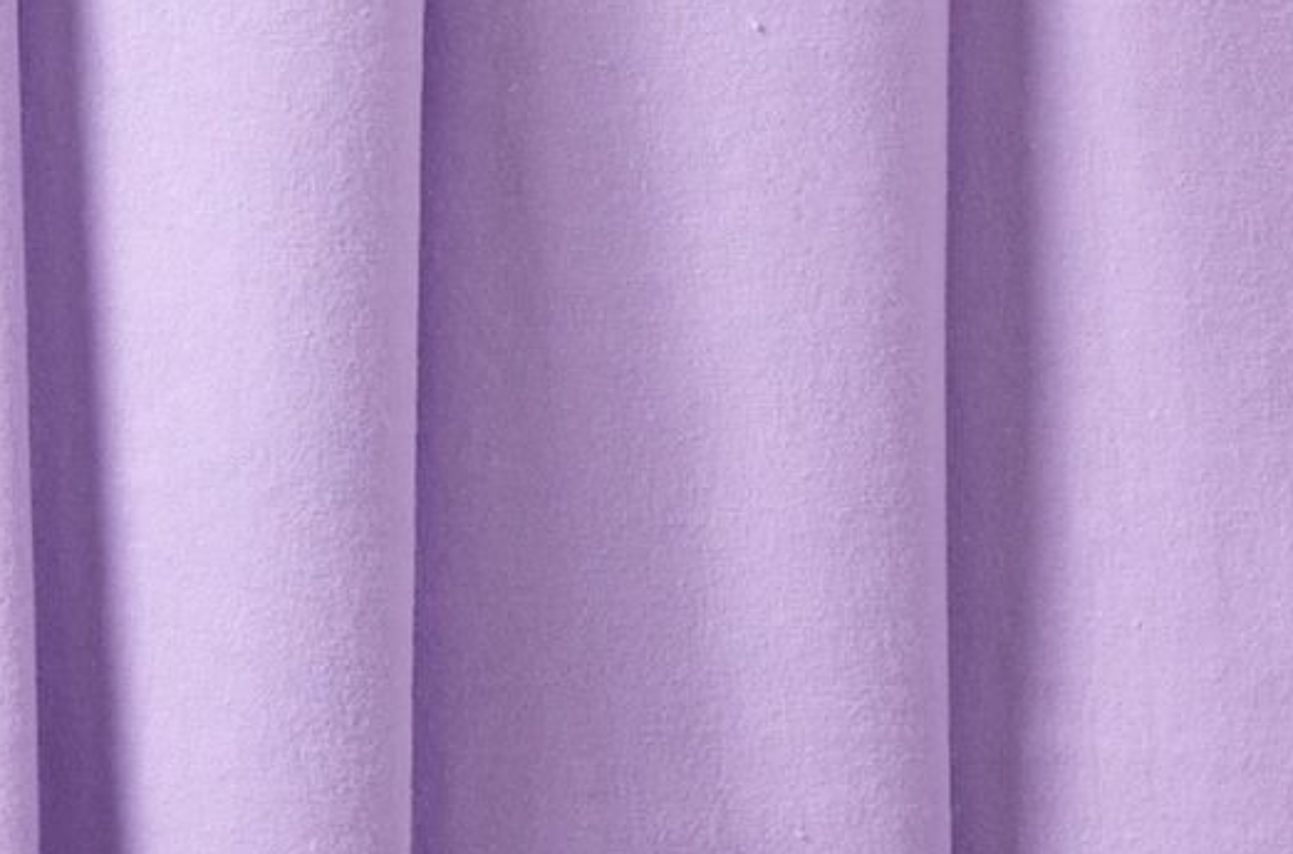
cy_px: 405
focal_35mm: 100
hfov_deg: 20.5
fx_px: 3582
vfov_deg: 13.6
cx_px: 676
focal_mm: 58
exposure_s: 1/250
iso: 400
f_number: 11
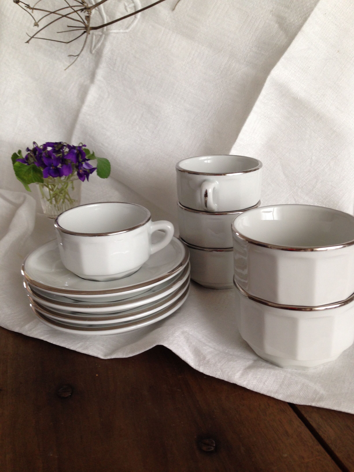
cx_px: 177
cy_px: 236
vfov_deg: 55.4
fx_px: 450
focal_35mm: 33
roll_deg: +3.2
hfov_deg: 42.9
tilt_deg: -20.4
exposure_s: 1/20
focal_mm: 4.12
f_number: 2.4
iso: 80
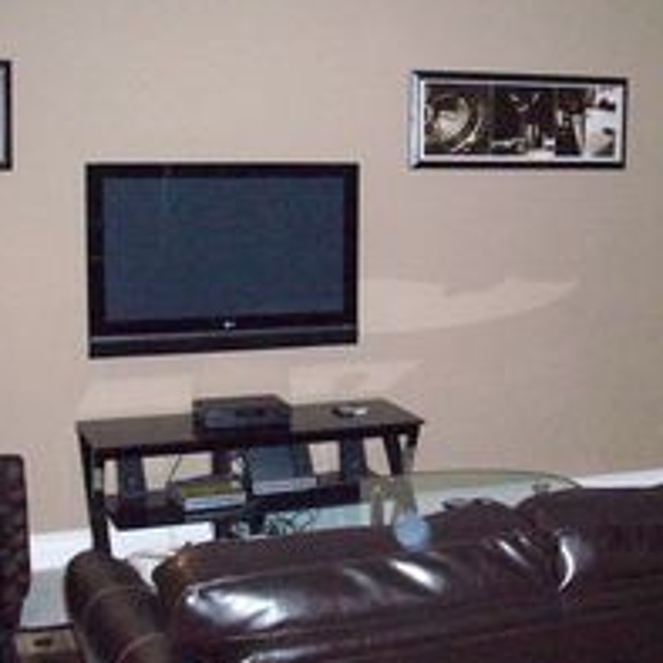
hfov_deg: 27.8
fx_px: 1322
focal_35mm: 61
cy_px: 316
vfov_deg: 28.2
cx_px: 478
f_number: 2.8
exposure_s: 1/128
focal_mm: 6.2
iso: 800
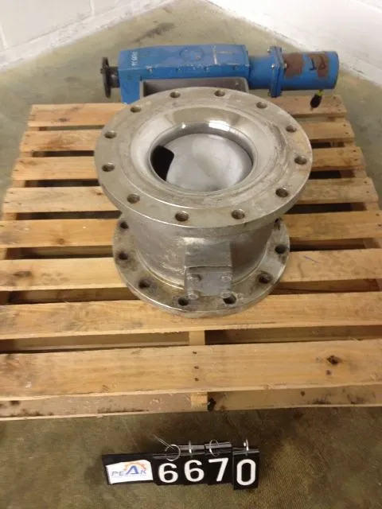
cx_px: 191
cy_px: 254
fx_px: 515
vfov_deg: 52.6
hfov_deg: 40.7
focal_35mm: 35
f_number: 2.4
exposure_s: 1/20
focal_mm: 4.28
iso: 200
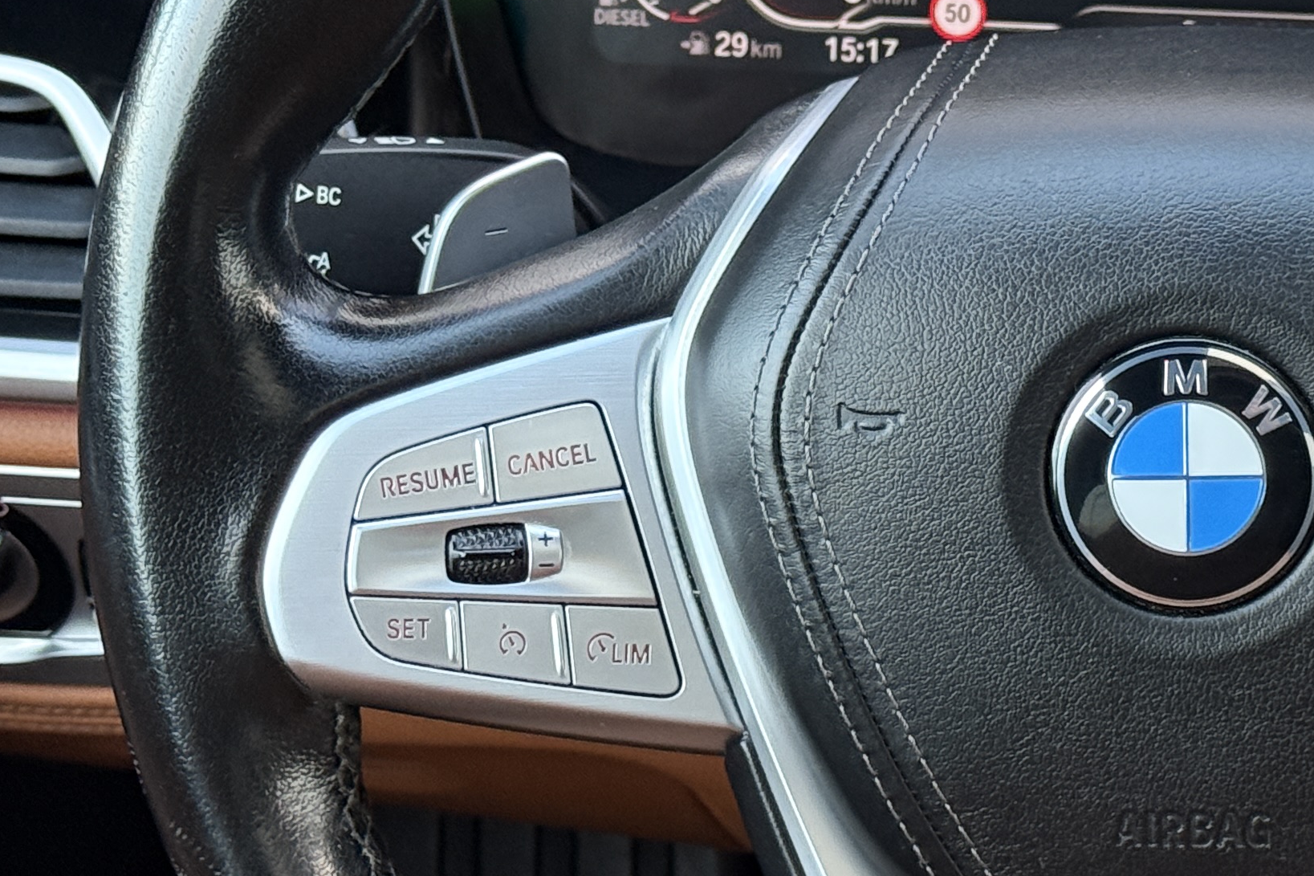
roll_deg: -1.0
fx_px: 4489
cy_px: 356
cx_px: 958
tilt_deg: -27.9
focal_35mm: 123
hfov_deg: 16.6
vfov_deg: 11.1
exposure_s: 1/50
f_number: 1.78
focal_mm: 6.76
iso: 250
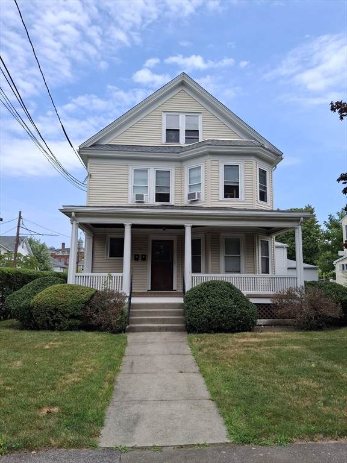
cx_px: 174
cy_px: 232
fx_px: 334
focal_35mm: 25
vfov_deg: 69.4
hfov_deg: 54.9
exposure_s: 1/1575
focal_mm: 4.69
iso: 32
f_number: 1.8
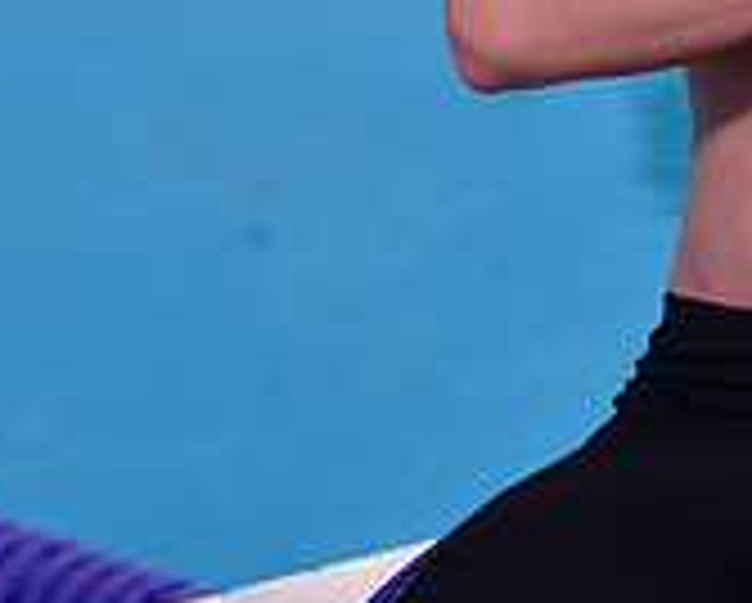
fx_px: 10896
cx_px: 804
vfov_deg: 3.2
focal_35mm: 489
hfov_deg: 3.9
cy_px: -315
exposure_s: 1/250
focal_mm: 150
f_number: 6.3
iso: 80
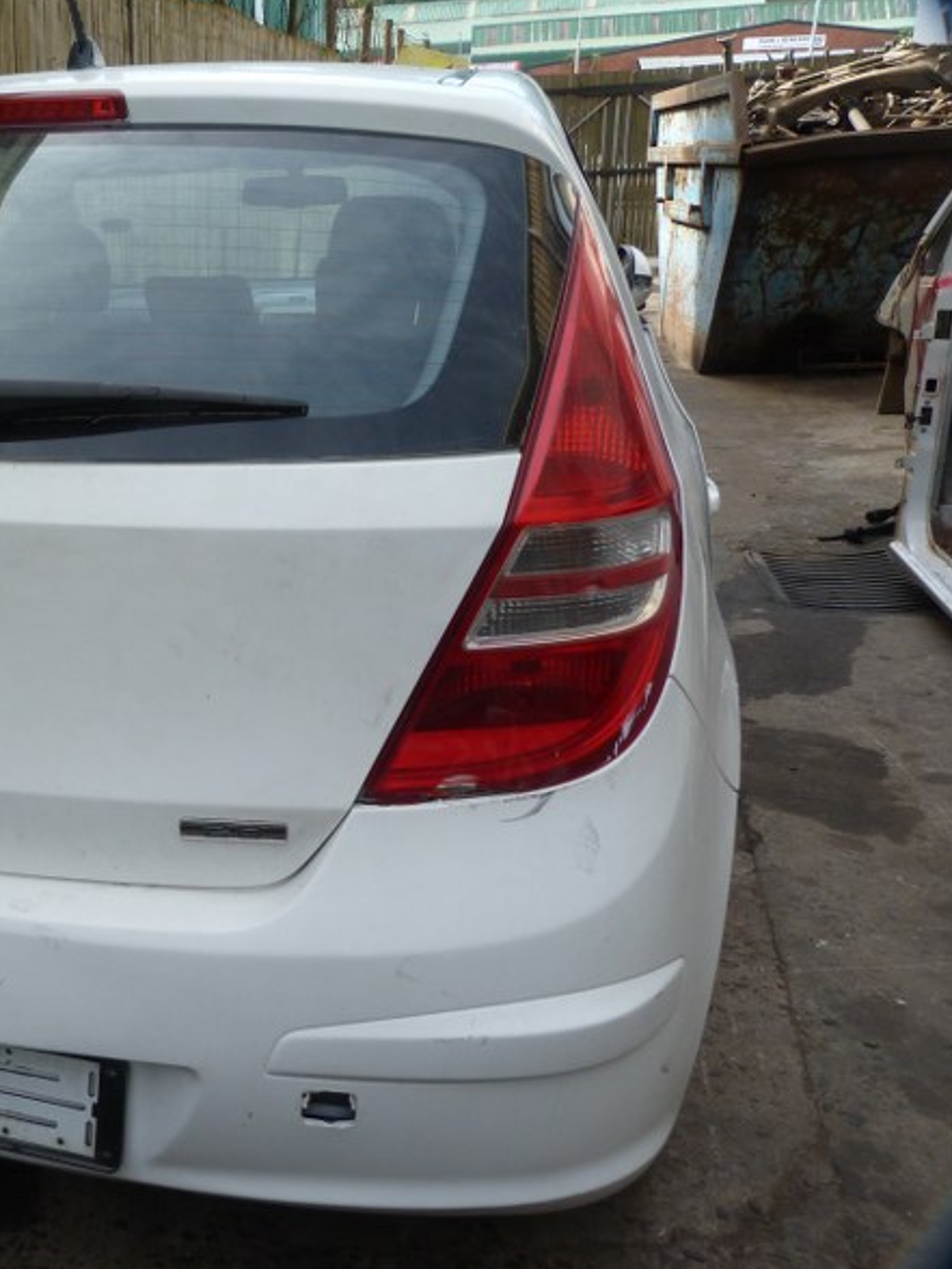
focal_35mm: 34
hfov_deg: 38.9
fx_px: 1247
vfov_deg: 54.0
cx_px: 99
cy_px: 634
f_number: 4
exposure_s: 1/100
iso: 80
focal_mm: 4.5
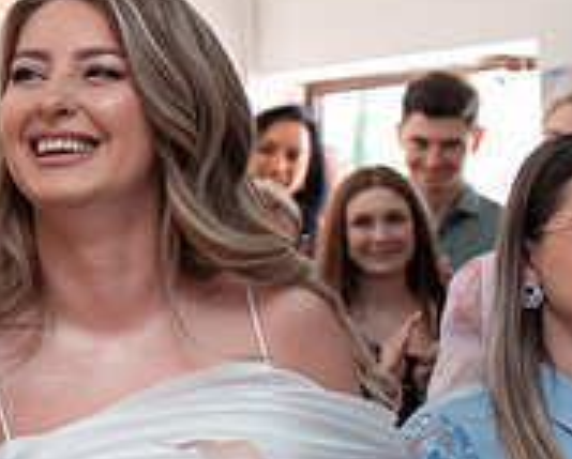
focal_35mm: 120
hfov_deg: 15.1
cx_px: -220
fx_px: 2035
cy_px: 290
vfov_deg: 12.9
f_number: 2.8
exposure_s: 1/250
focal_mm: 35
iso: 800
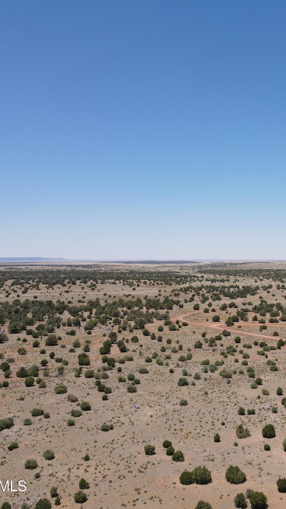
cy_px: 254
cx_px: 271
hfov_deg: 31.7
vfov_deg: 56.6
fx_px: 472
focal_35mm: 35
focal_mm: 4.5
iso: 100
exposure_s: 1/725
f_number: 2.8
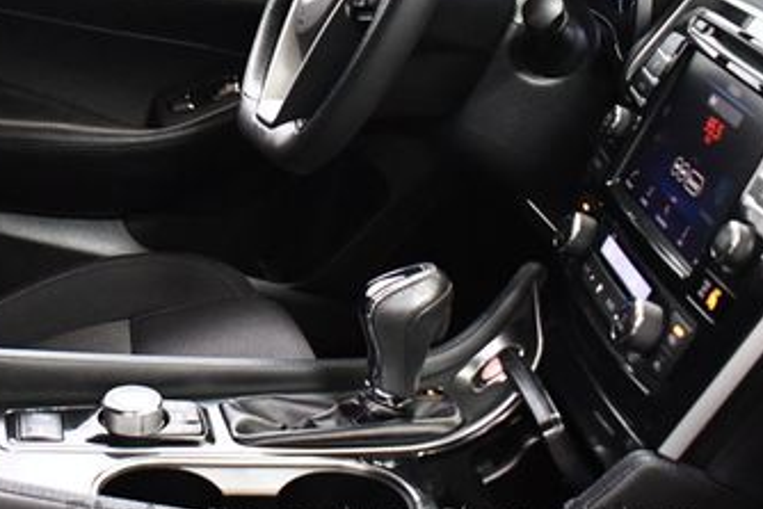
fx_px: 1463
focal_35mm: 69
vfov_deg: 19.5
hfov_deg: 27.9
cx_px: 39
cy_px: 75
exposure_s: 1/60
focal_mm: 18
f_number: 3.5
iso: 4000
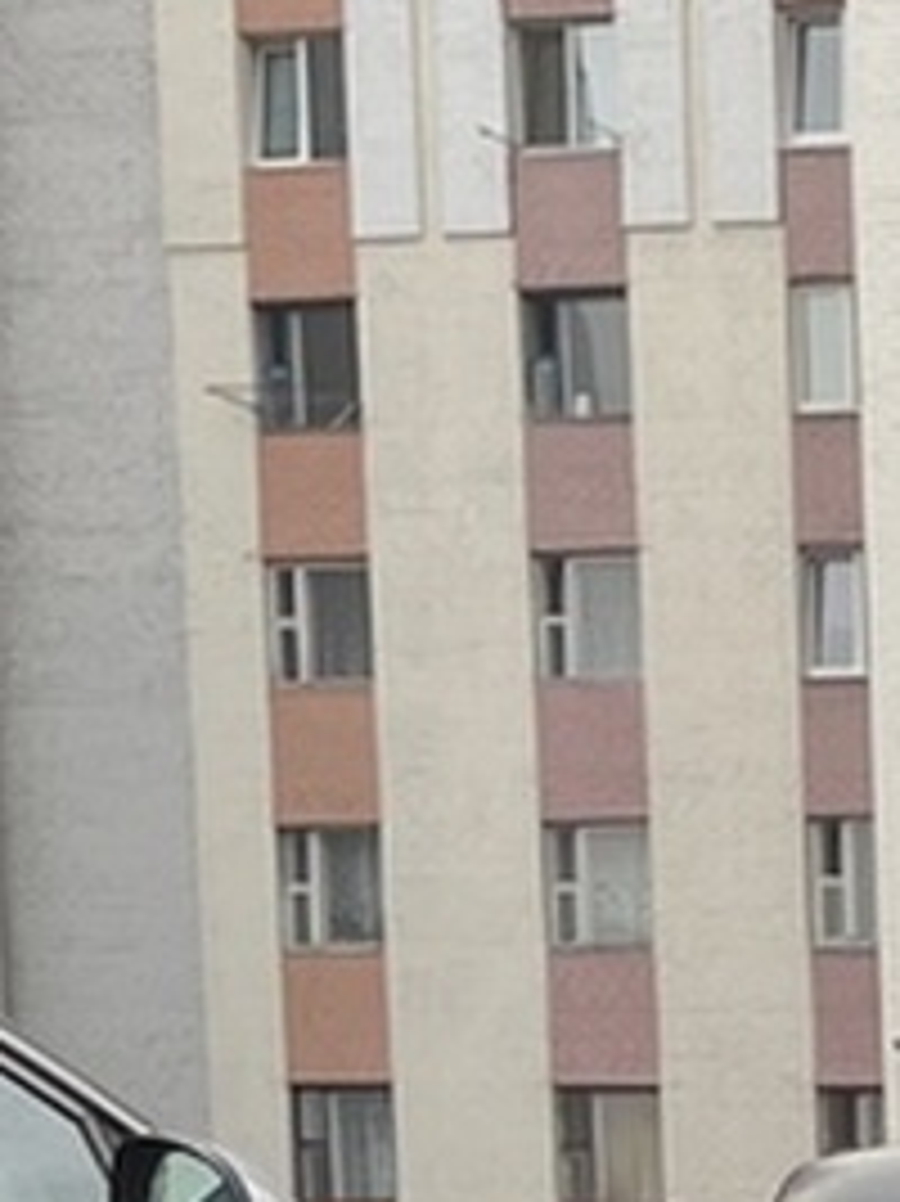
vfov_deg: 11.0
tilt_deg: -9.8
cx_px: 2502
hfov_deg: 8.3
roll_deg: -1.9
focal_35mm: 156
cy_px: 2706
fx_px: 5412
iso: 40
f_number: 1.6
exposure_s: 1/121
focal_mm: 4.2
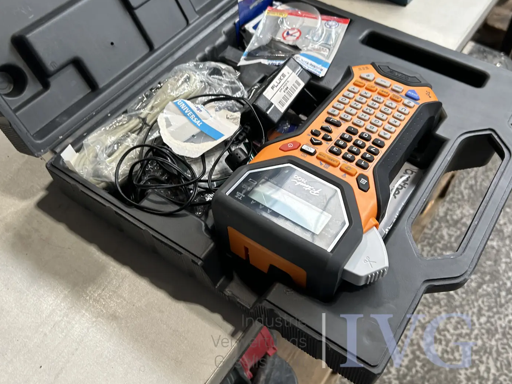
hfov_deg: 51.4
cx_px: 264
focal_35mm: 36
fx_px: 532
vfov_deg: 39.5
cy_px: 155
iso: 100
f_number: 1.5
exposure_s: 1/100
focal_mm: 5.7
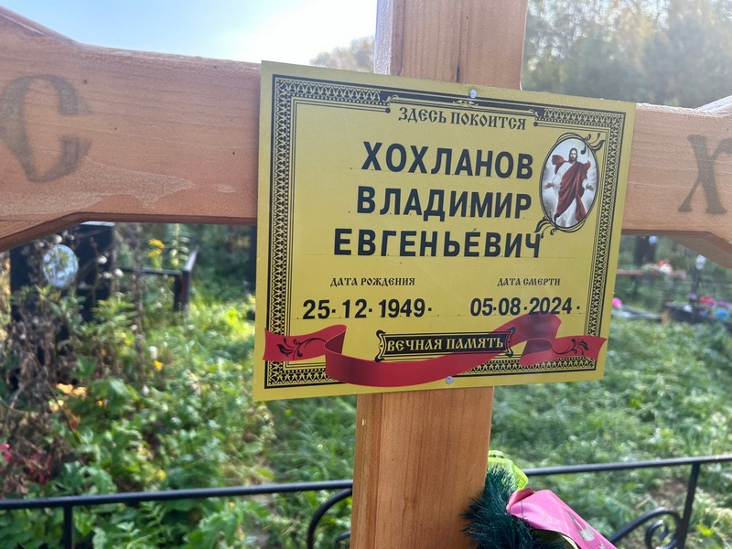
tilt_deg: -13.4
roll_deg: -2.5
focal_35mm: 26
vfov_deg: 53.1
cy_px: 274
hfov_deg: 67.3
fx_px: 550
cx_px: 366
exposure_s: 1/458
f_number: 1.5
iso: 50
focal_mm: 5.7
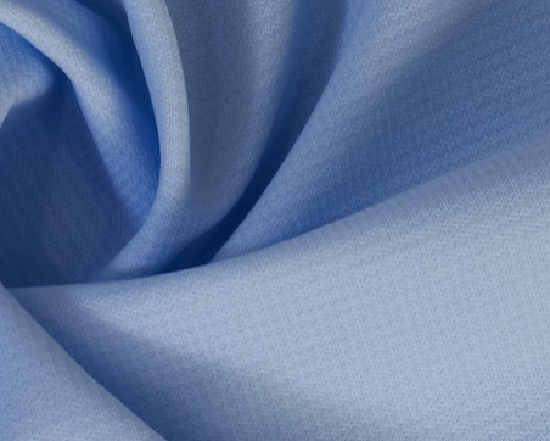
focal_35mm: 137
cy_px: 295
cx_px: 439
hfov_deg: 14.0
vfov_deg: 11.3
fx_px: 2231
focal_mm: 60
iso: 1600
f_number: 20
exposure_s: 1/40
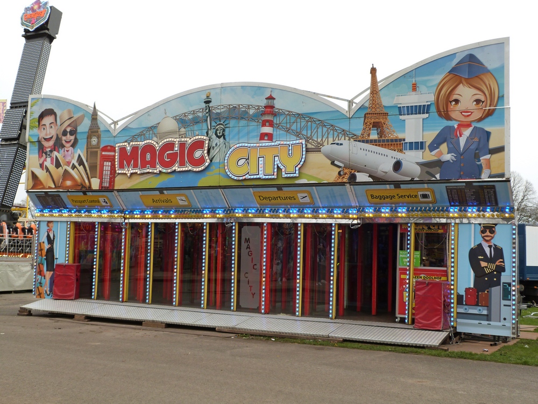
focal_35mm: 42
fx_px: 653
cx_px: 269
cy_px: 202
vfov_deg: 34.3
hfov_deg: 44.8
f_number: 3.6
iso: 100
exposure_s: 1/125
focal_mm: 7.4
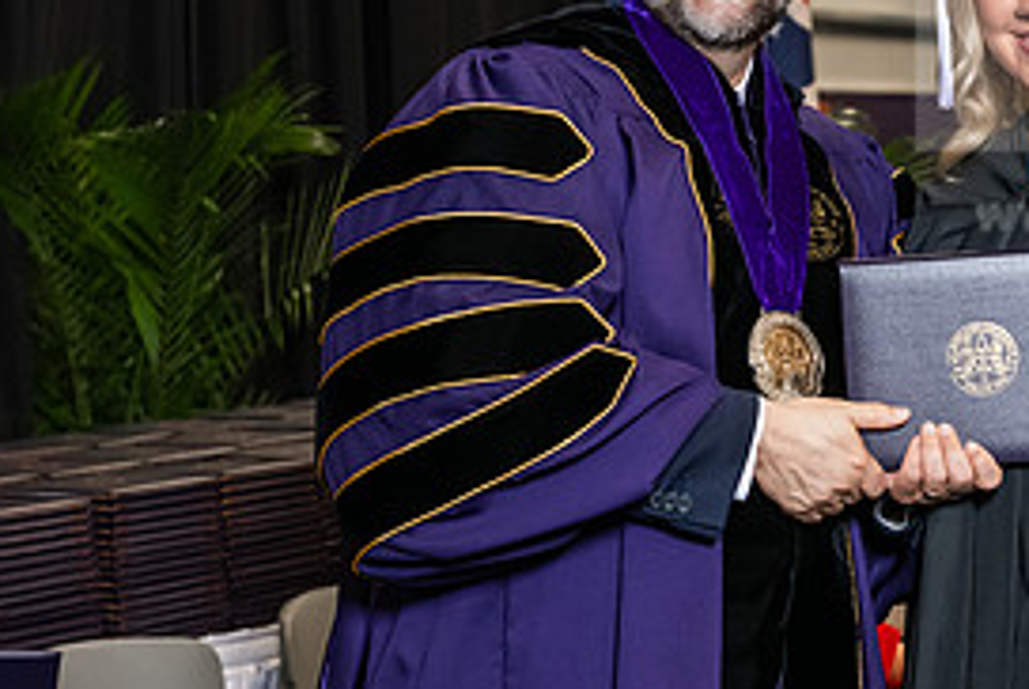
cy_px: 293
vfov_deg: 10.4
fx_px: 3777
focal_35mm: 132
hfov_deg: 15.4
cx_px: 802
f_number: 5
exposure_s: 1/200
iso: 2500
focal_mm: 62
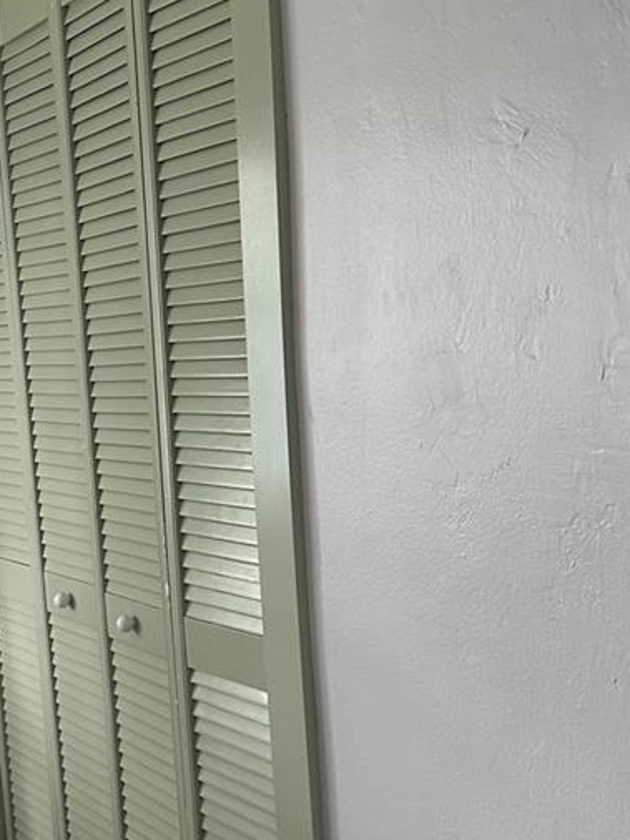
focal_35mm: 57
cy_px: 506
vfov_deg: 33.7
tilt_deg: -5.6
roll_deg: +5.4
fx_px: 1383
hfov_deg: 24.3
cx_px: -28
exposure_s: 1/60
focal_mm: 6.86
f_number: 1.78
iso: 250
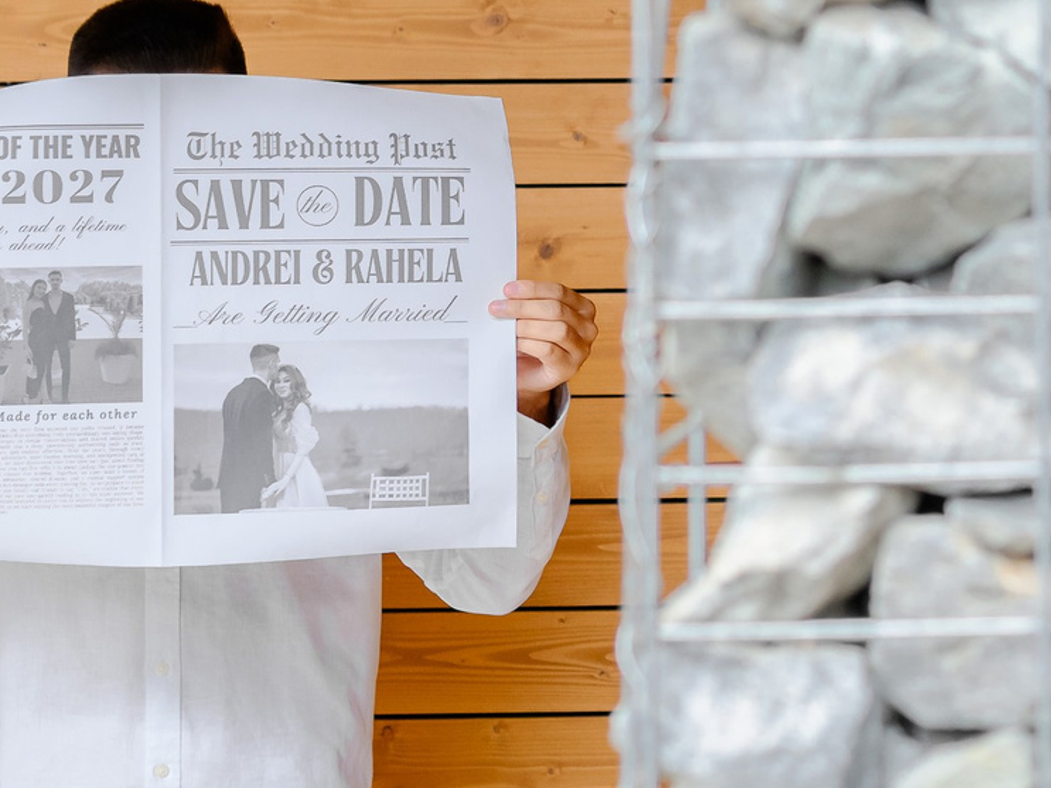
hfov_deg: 15.9
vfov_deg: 12.6
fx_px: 3521
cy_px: -9
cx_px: 1450
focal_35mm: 116
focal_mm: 35
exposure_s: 1/250
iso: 250
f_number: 2.8
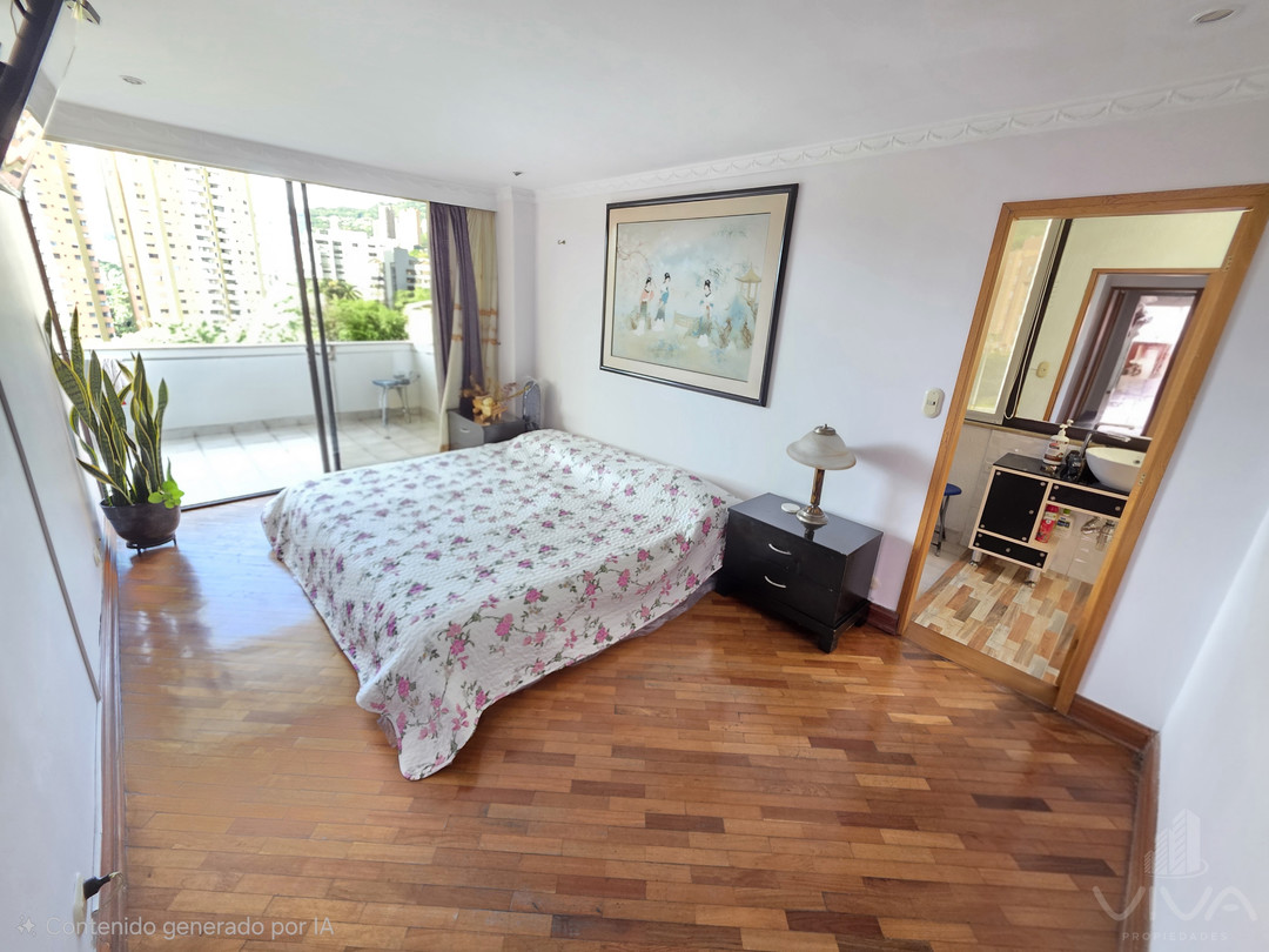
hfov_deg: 106.2
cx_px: 634
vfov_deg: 89.9
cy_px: 476
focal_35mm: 13
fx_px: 477
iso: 250
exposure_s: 1/60.2
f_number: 1.9
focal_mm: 2.2
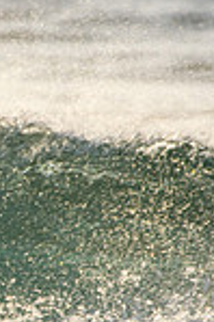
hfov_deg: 0.5
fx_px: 26167
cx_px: -262
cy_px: 202
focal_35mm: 2928
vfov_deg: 0.7
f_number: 5.6
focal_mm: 500
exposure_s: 1/1250
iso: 280
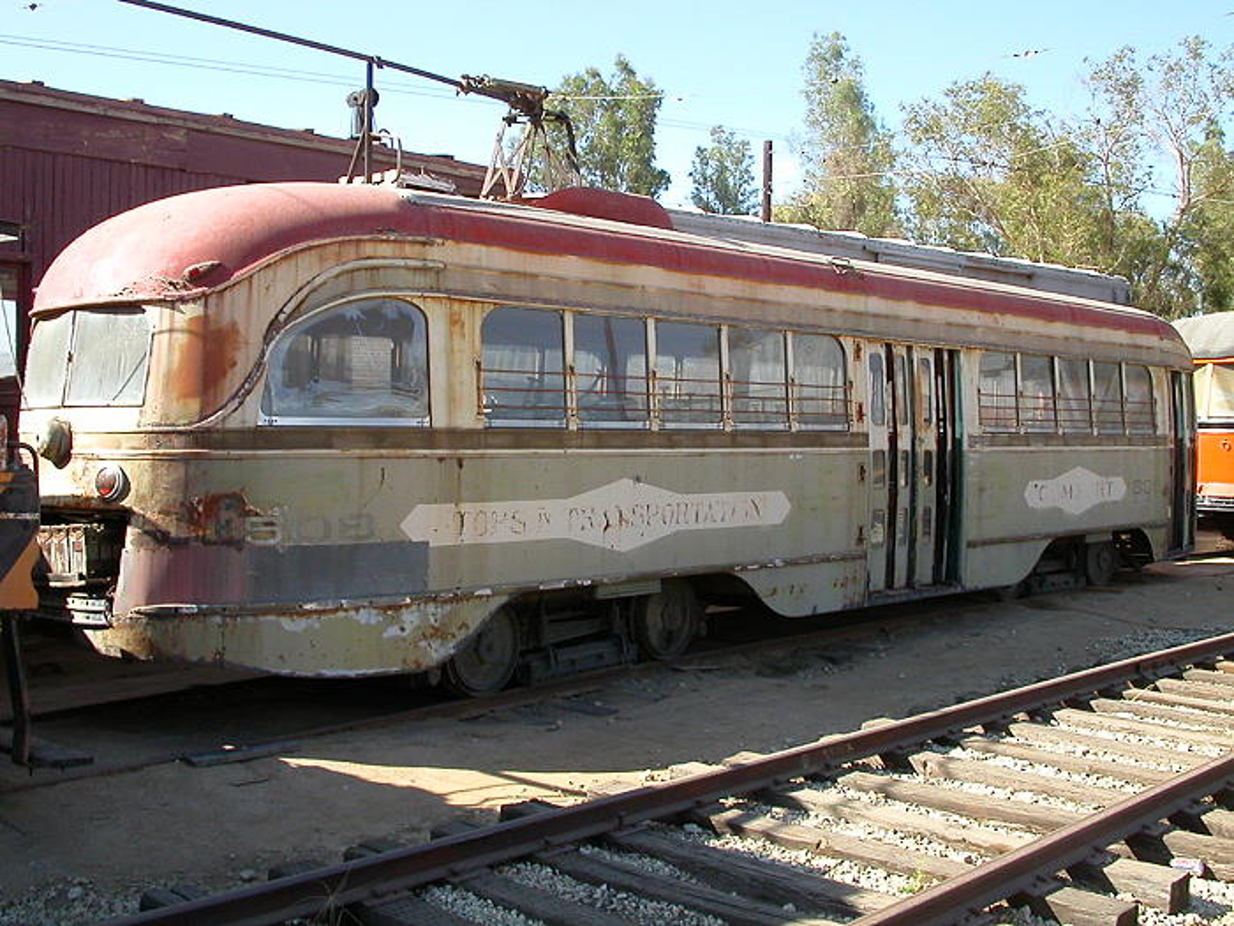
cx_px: 617
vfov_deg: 33.6
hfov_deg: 43.9
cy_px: 463
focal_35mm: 43
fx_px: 1533
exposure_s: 1/216
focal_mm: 6.6
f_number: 4.8
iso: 100
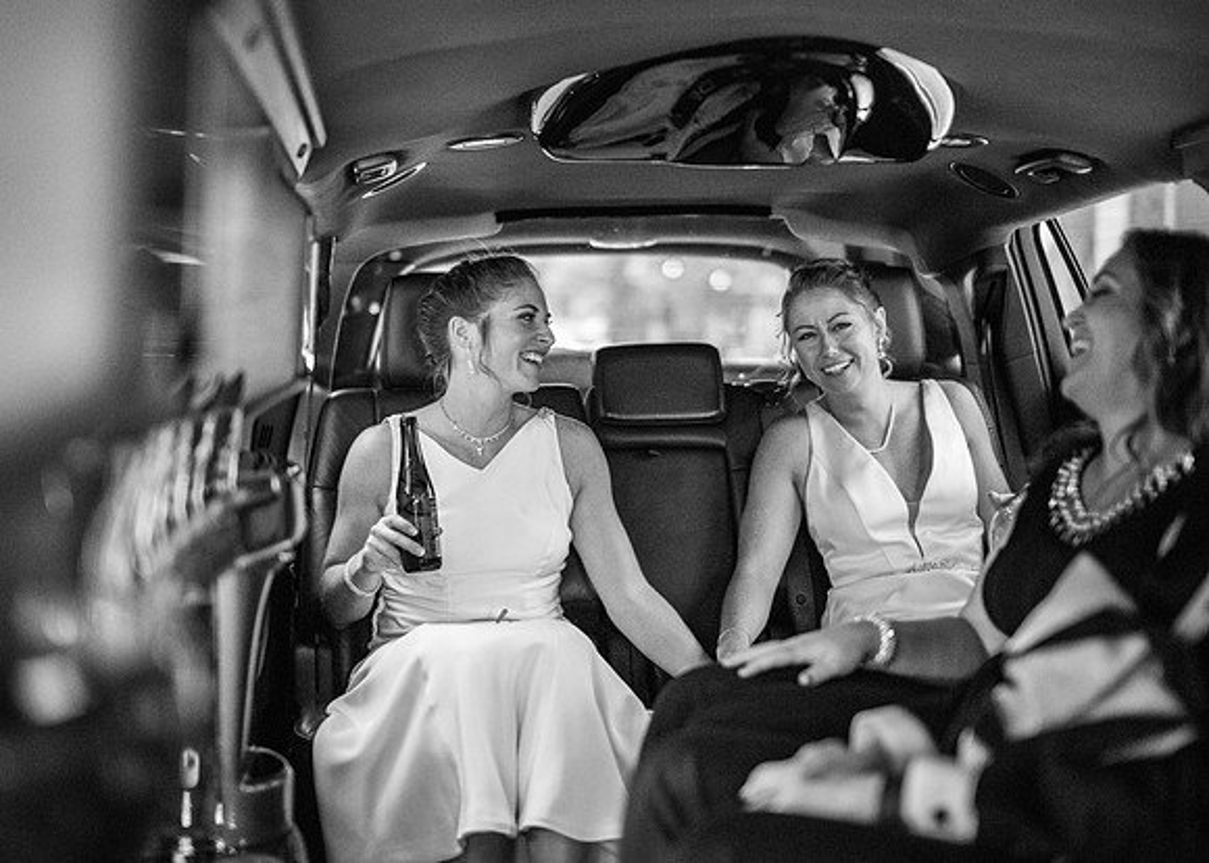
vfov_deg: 27.0
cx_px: 562
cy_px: 432
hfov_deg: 37.2
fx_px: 1797
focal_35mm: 52
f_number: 1.4
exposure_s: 1/250
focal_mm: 50
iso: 4000
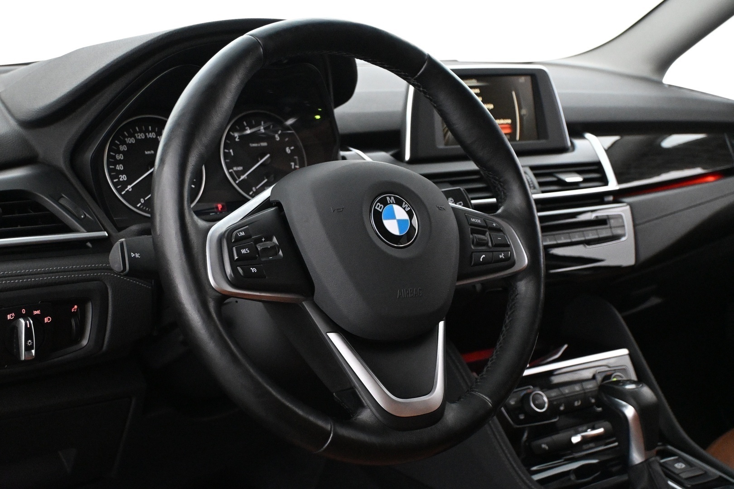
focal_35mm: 46
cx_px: 367
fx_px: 933
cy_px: 244
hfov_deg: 43.0
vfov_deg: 29.4
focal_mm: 30.5
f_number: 4.8
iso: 6400
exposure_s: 1/60
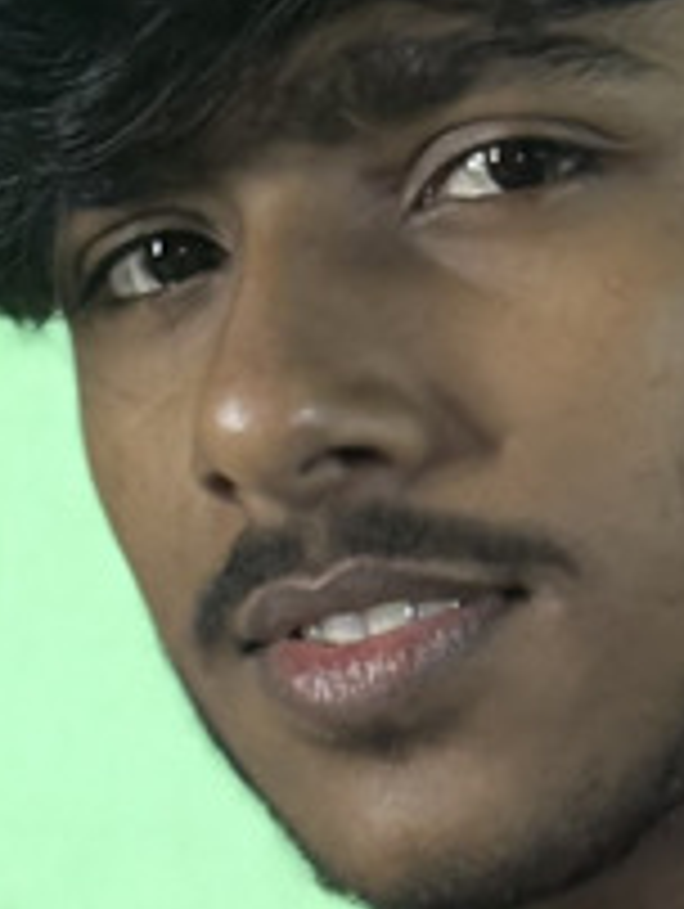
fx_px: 6914
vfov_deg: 7.4
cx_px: 675
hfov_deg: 5.7
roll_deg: -0.5
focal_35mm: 263
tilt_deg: -3.9
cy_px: 1454
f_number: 1.6
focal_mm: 5.96
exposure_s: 1/15
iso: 500
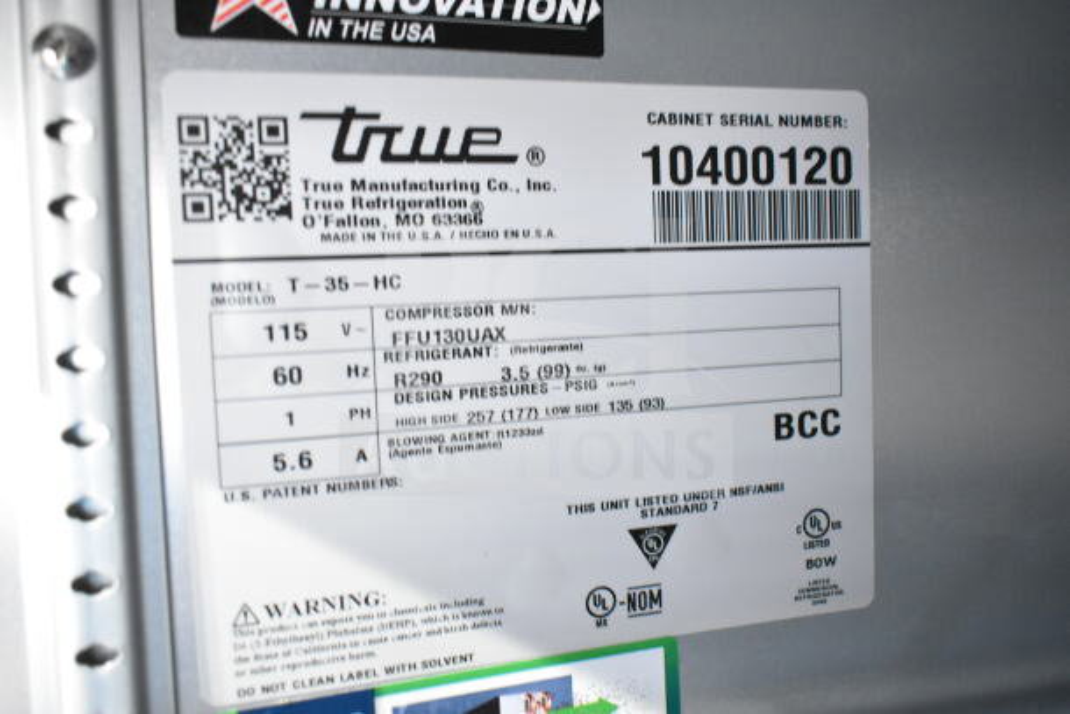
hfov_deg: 61.9
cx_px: 535
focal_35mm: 30
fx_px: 892
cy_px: 357
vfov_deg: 43.6
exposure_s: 1/30
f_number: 3.8
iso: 4000
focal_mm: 20
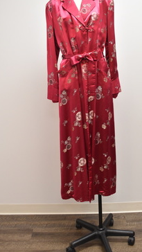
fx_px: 234
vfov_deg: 56.5
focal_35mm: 35
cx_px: 96
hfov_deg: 33.4
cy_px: 111
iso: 1000
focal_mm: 18
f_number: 4.5
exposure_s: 1/80
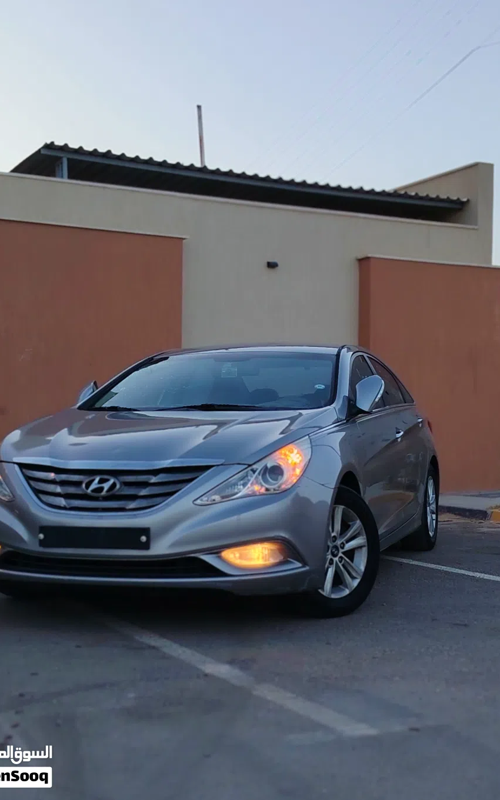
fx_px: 1090
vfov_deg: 40.3
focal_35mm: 50
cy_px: 400
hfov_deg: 25.8
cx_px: 254
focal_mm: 5.25
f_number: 0.95
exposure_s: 1/251
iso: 100
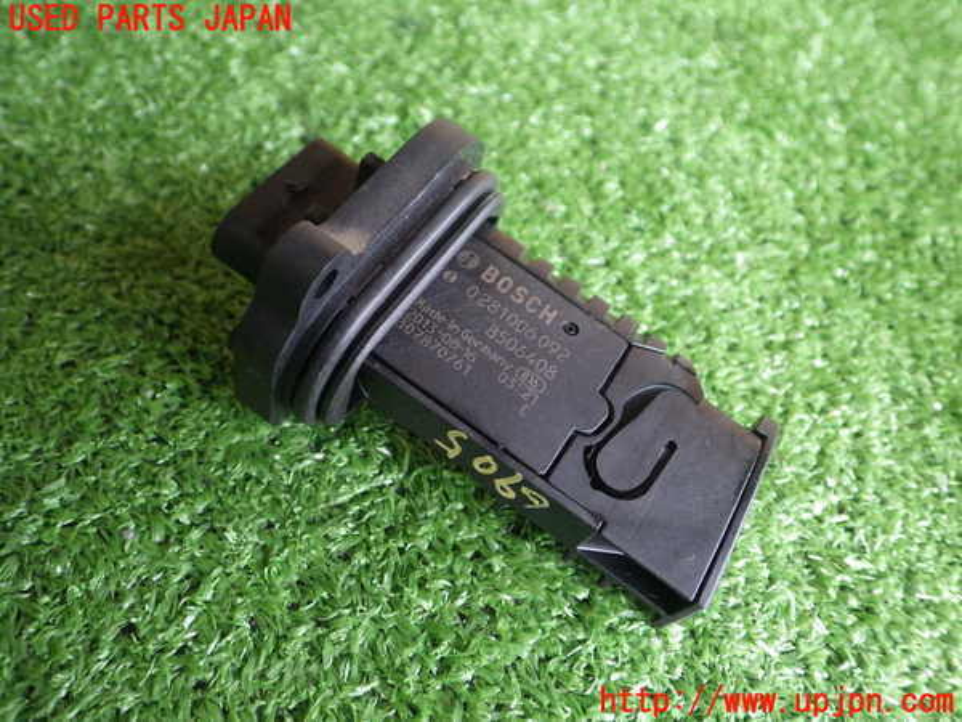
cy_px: 361
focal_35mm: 31
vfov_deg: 45.4
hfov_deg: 58.4
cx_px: 481
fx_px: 862
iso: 250
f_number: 2.3
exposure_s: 1/45
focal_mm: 5.5
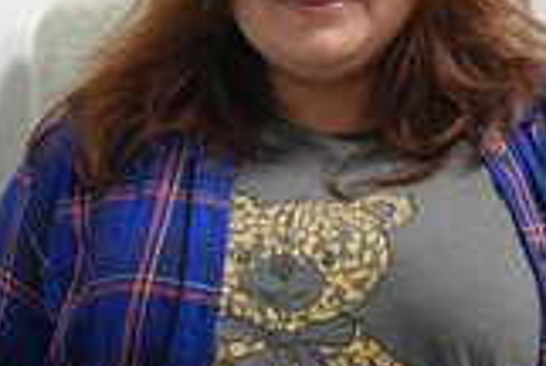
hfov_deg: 15.2
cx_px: 153
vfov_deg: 10.2
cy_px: 29
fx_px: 2036
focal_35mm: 134
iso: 3200
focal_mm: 54
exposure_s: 1/160
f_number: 4
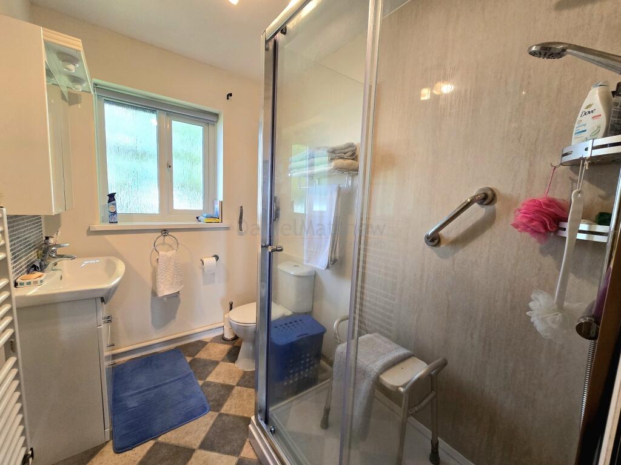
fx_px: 233
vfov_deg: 89.9
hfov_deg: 106.2
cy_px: 232
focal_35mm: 13
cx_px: 310
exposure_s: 1/50.3
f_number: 2.2
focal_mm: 2.2
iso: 100
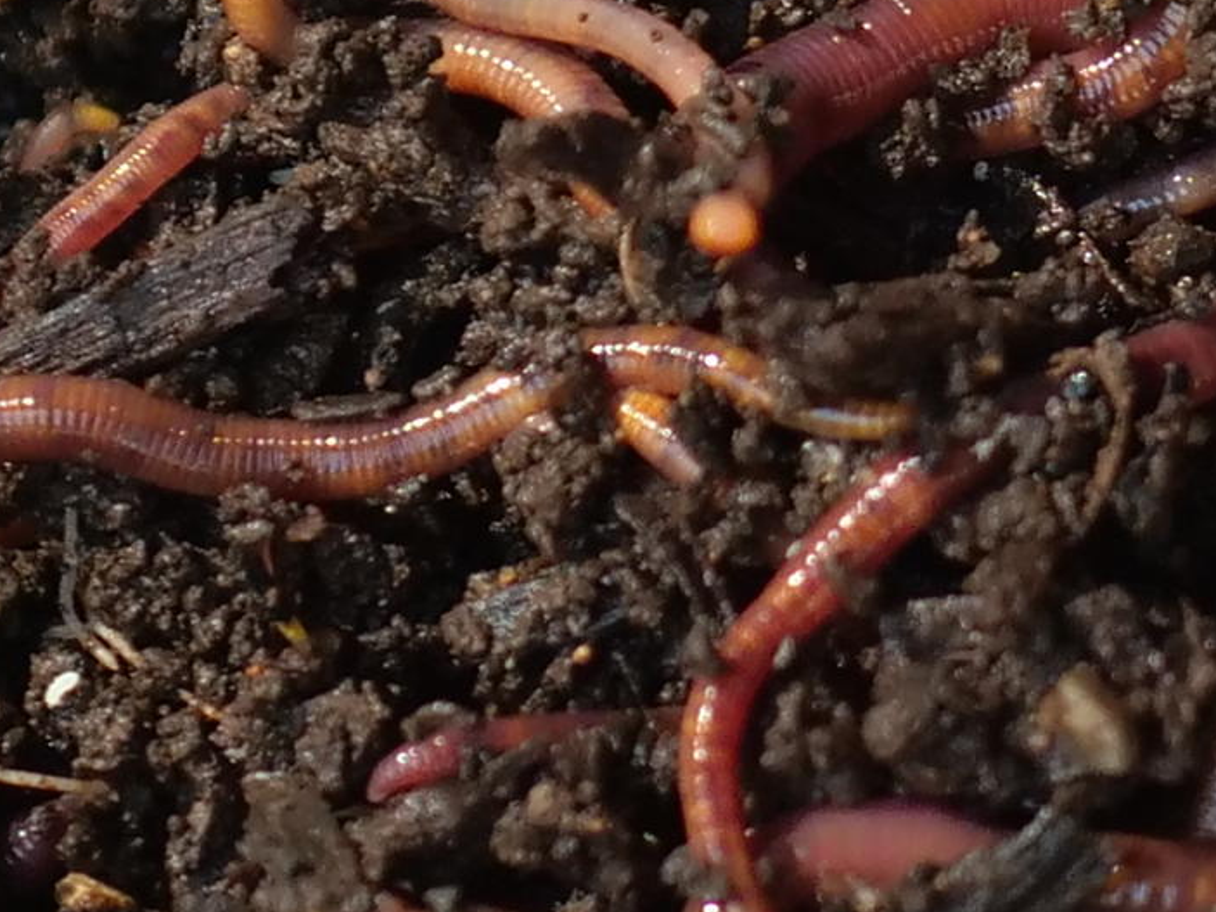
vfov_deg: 2.1
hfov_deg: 2.8
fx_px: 24480
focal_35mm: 697
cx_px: 1398
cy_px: 478
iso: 400
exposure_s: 1/125
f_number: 2.8
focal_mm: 49
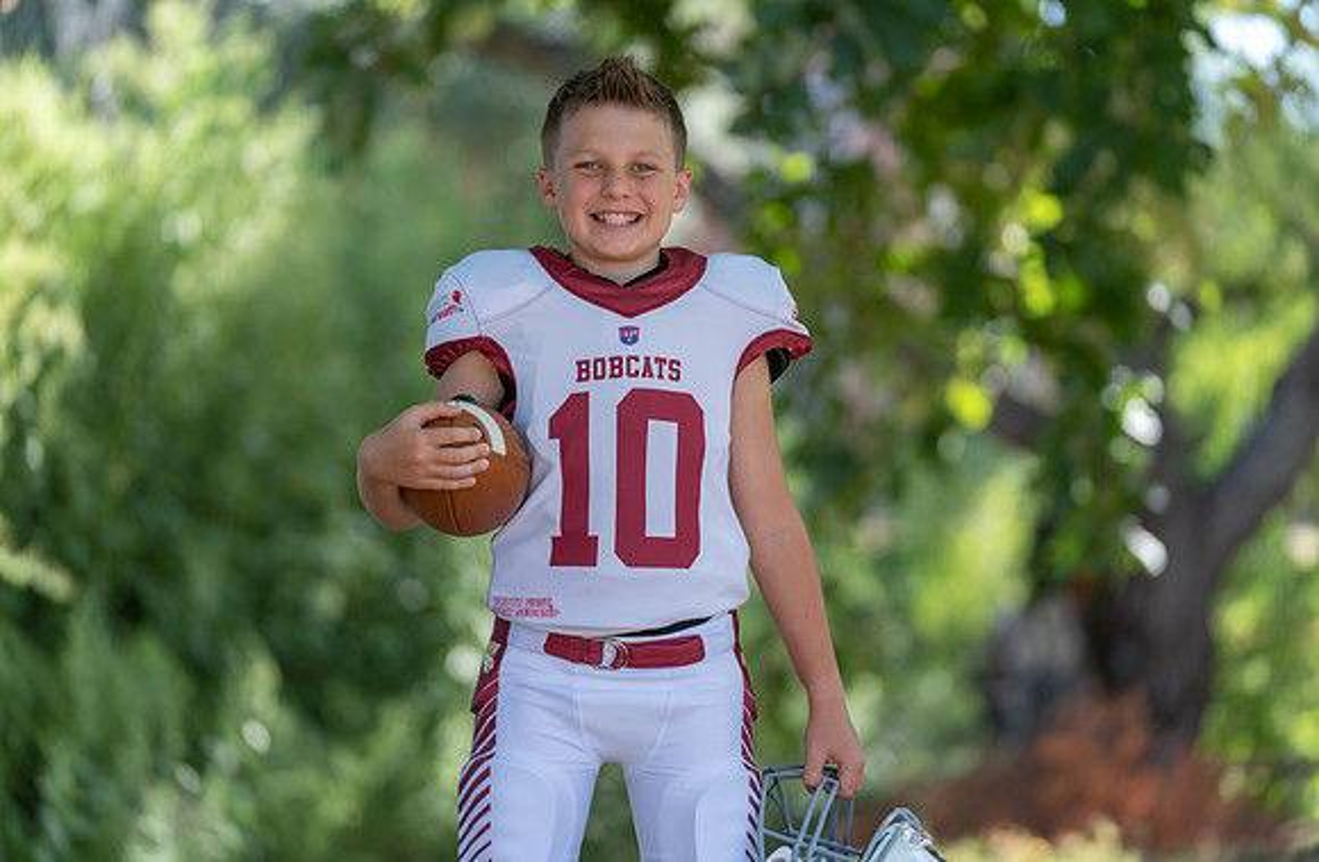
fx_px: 5492
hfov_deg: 13.7
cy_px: 402
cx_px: 694
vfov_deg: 9.0
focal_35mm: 151
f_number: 2.8
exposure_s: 1/320
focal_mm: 142
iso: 160
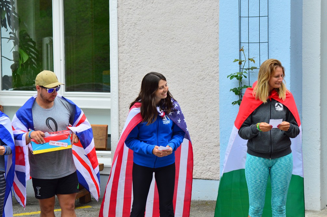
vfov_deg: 7.7
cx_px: 161
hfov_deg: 11.6
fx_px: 1616
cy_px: 106
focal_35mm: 178
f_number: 9
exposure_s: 1/250
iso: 400
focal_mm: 116
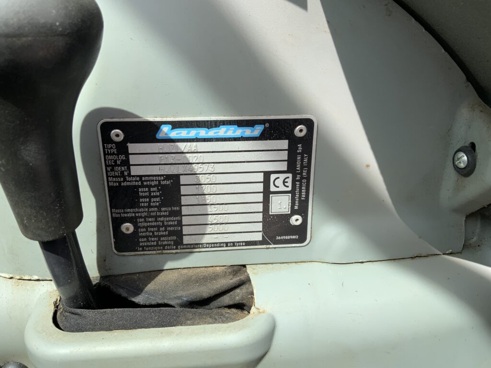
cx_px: 246
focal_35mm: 29
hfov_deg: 61.7
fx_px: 411
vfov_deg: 48.2
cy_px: 184
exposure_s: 1/439
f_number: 1.8
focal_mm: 3
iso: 16
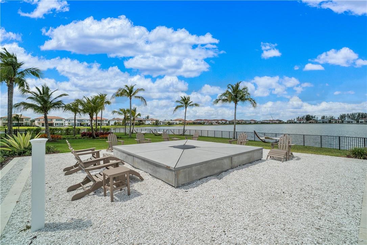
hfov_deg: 100.4
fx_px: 153
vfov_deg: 77.3
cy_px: 122
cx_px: 184
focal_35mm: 15
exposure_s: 1/320
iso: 100
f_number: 11
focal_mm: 10
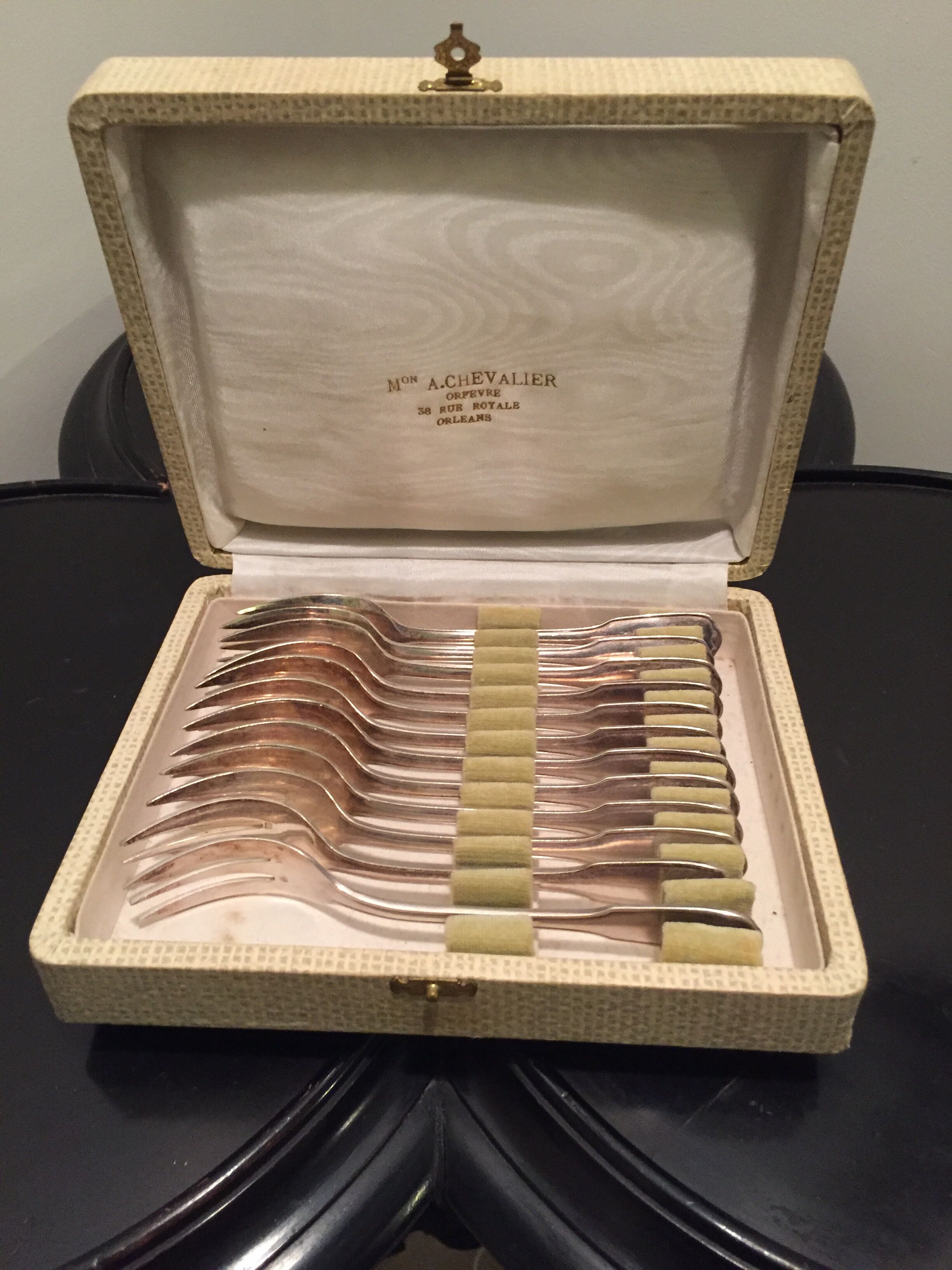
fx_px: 1063
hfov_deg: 48.2
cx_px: 476
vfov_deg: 61.7
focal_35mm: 29
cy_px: 635
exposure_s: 1/33
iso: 320
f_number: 2.2
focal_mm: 4.15
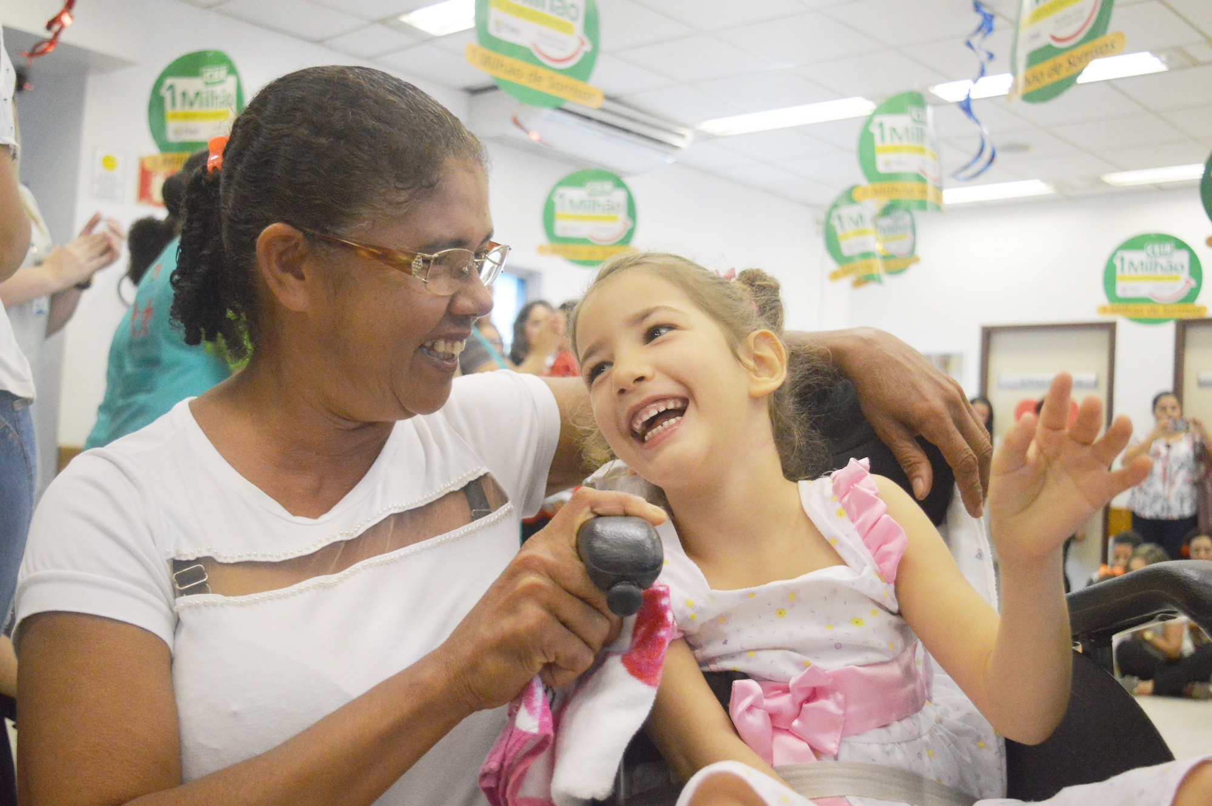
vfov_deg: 33.0
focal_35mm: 40
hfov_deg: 48.0
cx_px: 606
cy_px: 403
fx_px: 1362
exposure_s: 1/400
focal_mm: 27
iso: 3200
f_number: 4
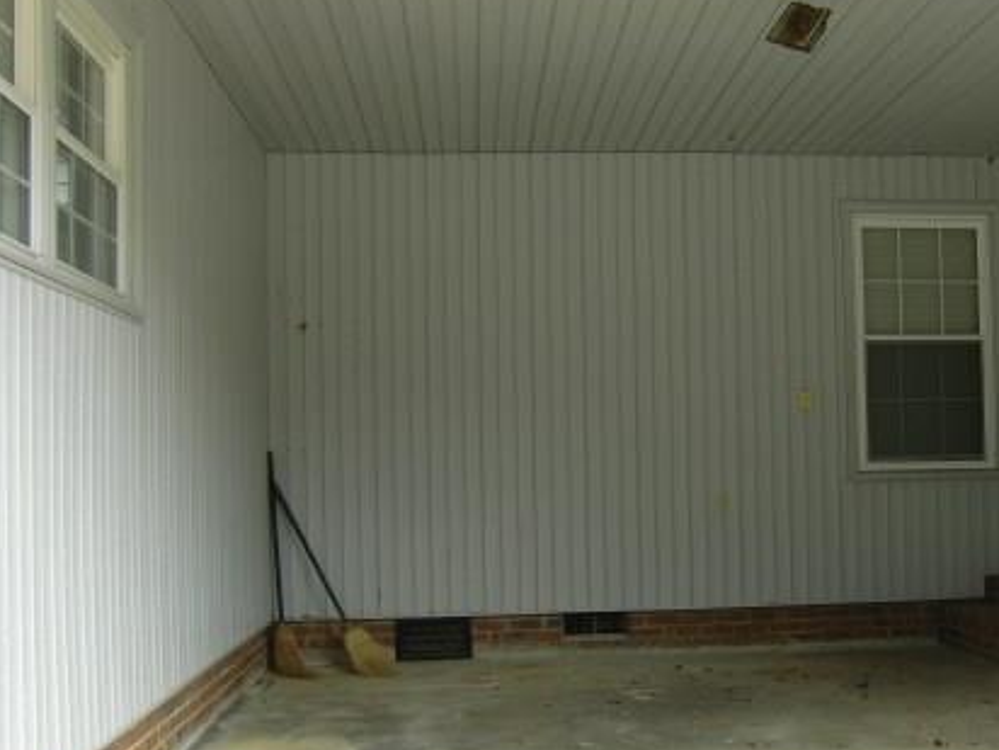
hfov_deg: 41.6
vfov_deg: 32.1
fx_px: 1299
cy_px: 432
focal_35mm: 45
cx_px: 655
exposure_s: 1/125
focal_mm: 5.2
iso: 64
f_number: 3.5
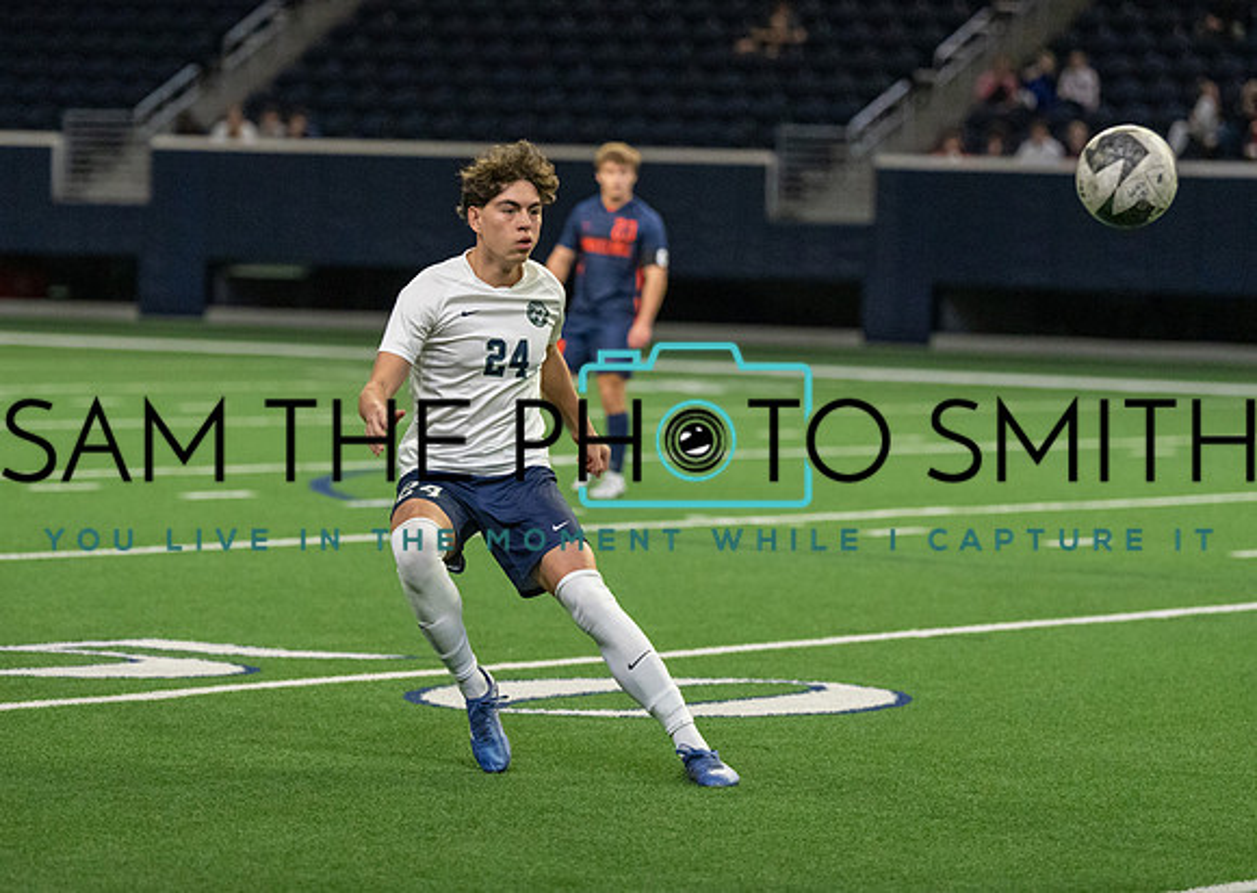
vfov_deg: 7.6
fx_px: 6689
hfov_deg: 10.7
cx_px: 540
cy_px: 370
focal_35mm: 188
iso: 5000
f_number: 2.8
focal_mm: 133
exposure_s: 1/1250
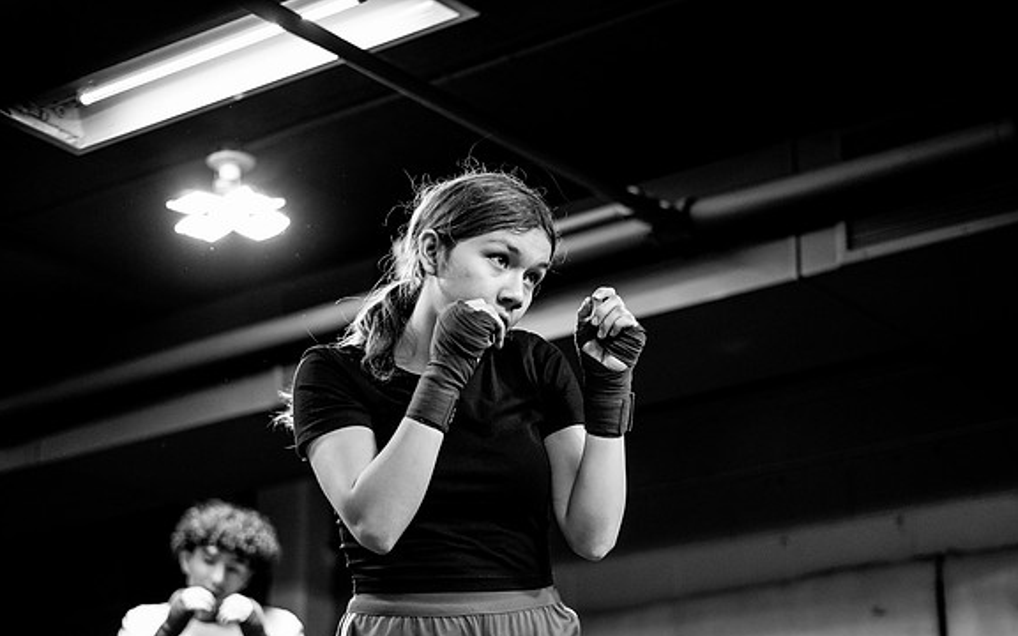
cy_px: 337
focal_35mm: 77
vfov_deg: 16.9
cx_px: 507
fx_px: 2136
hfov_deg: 26.8
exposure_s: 1/500
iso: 2500
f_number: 1.8
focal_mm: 50
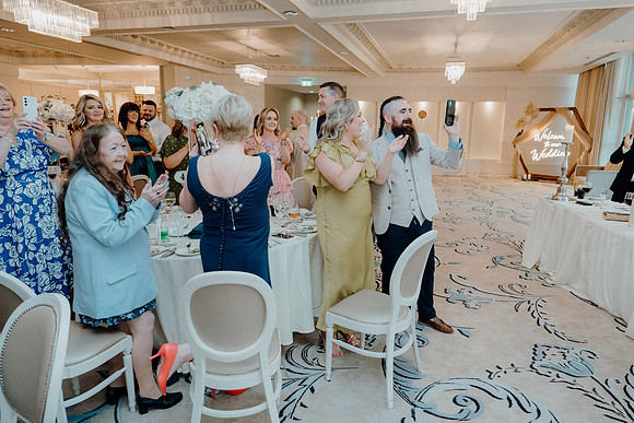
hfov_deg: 73.7
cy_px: 212
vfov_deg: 53.2
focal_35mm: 24
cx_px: 317
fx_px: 423
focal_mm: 24
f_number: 3.5
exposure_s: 1/160
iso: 2500
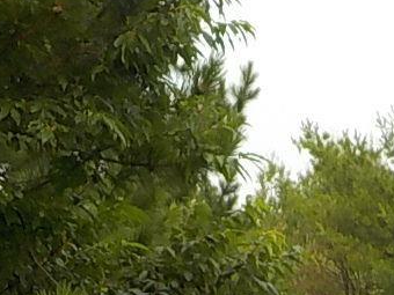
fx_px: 1605
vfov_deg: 9.7
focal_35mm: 141
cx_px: 519
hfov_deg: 13.5
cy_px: 604
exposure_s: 1/320
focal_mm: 4.1
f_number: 3.3
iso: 125
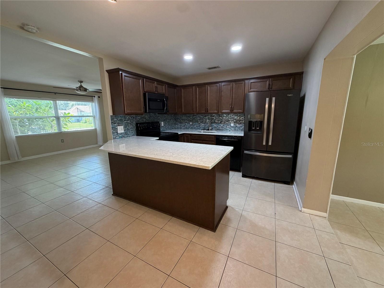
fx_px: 155
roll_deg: +0.7
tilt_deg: -10.3
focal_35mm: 14
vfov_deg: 85.7
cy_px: 144
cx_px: 192
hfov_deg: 102.1
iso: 200
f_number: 2.2
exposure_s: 1/60
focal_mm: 2.22
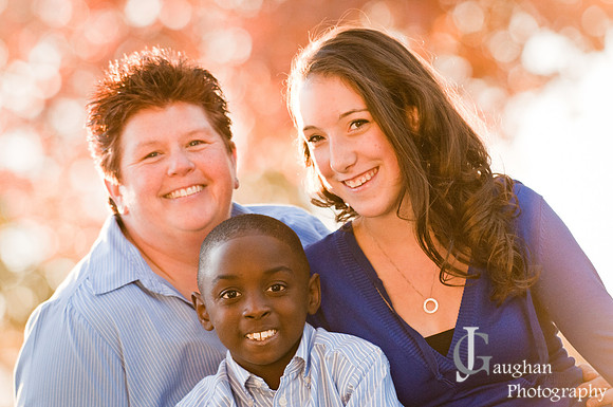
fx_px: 4336
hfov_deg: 8.1
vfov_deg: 5.4
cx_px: 306
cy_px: 204
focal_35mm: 255
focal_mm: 170
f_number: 3.5
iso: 800
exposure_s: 1/640
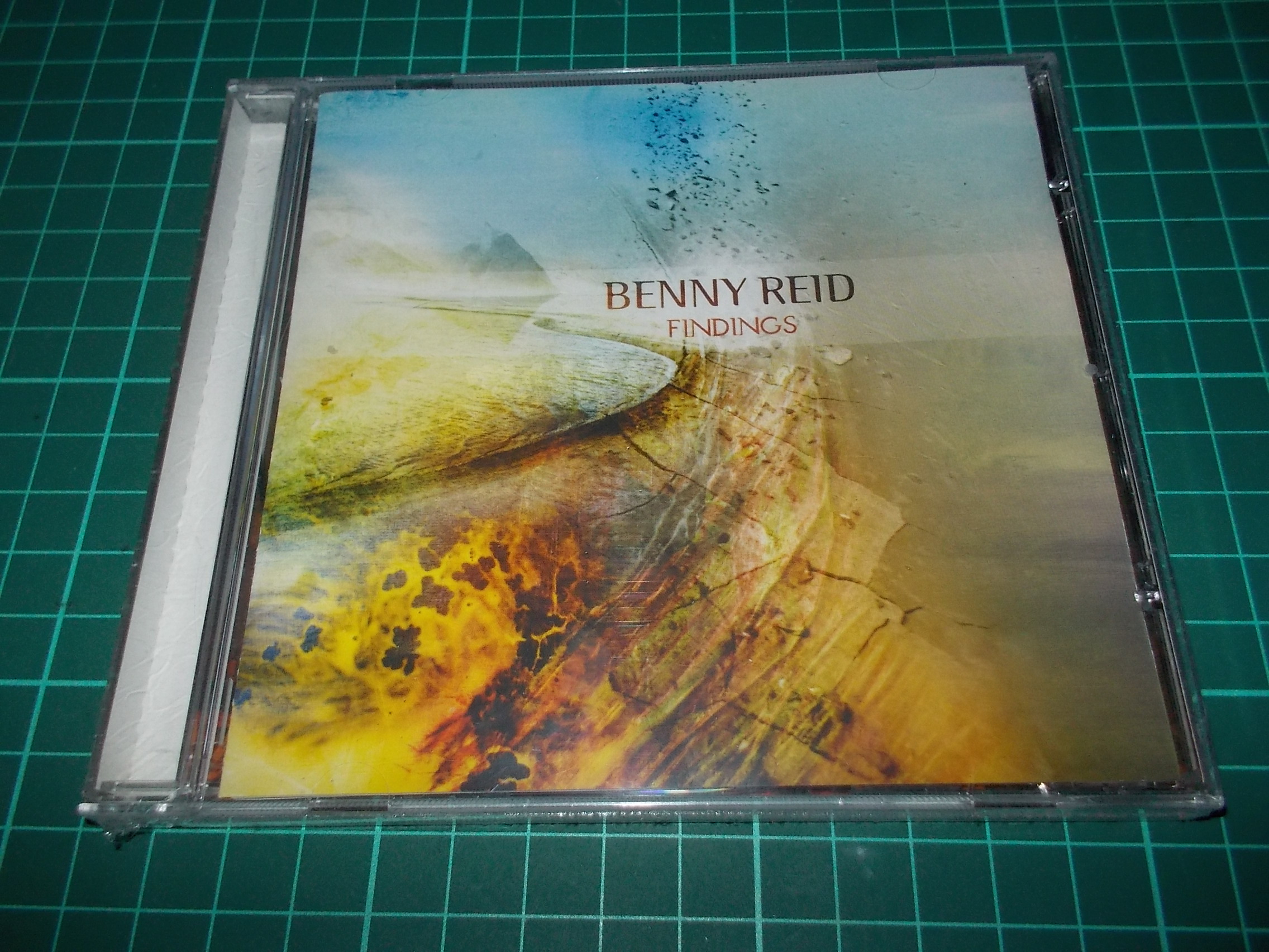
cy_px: 476
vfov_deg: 48.2
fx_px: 1063
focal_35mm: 29
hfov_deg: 61.7
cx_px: 634
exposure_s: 1/30
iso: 200
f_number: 3.3
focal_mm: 4.1
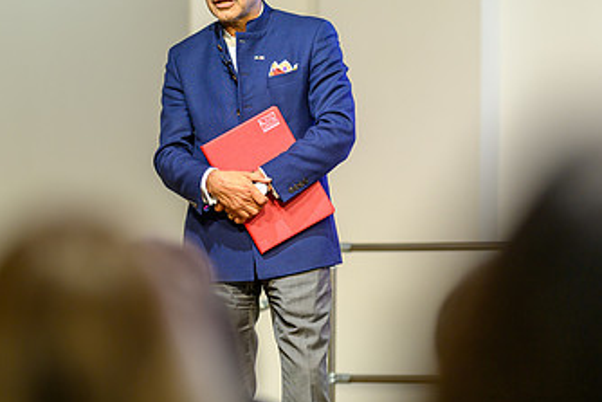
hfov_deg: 8.8
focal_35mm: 235
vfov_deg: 5.9
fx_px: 3931
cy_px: 154
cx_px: 256
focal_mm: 135
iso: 250
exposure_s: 1/160
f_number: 1.8
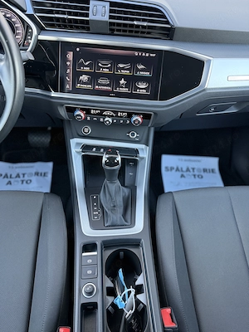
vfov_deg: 71.6
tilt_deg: -44.4
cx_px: 124
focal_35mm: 24
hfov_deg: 56.8
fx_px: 230
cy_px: 166
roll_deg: -4.5
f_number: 1.78
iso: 500
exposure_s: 1/49
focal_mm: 6.76
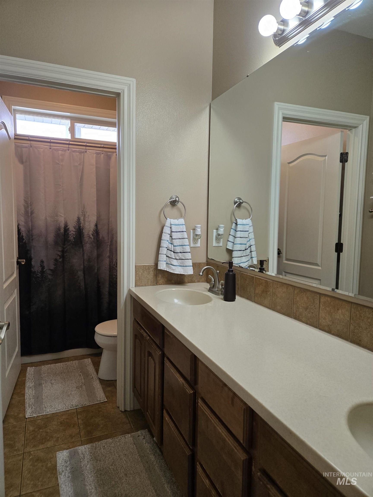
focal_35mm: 23
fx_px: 330
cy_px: 248
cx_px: 186
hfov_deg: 58.9
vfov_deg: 73.9
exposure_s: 1/120
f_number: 1.8
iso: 200
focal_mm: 5.4
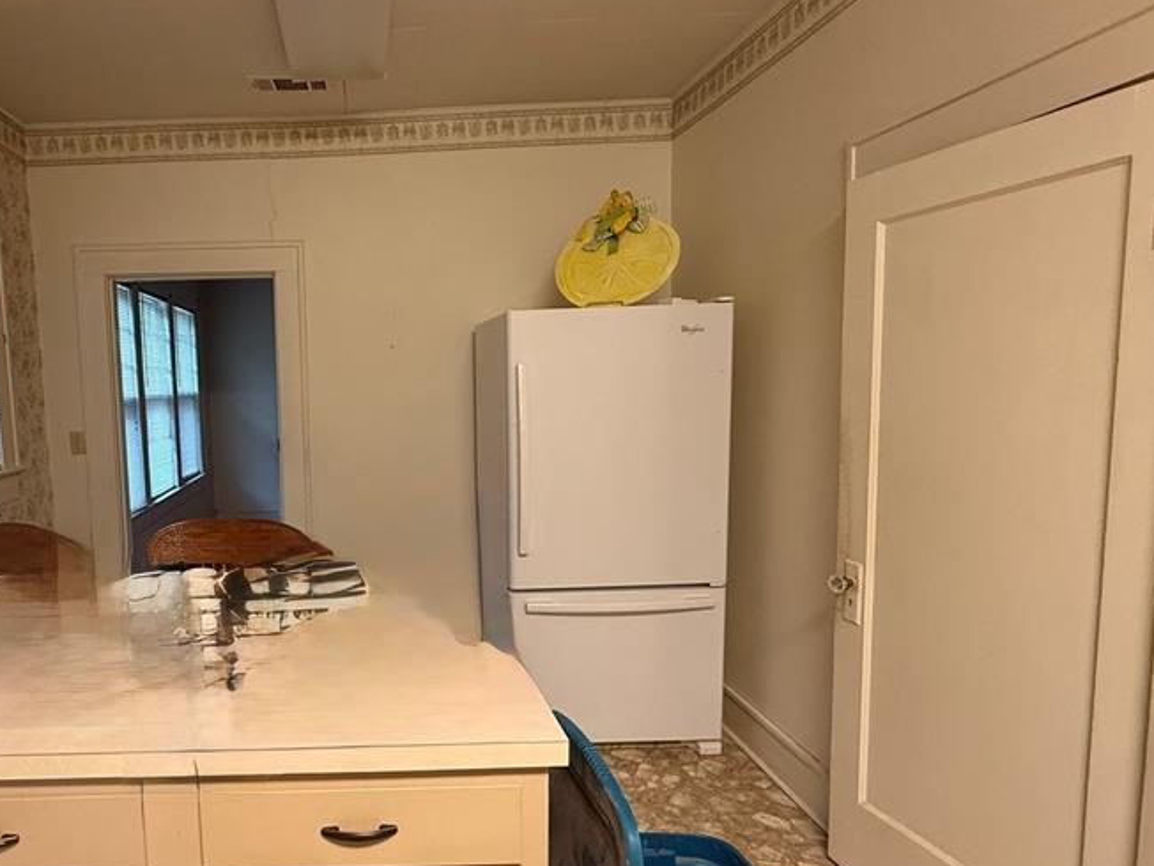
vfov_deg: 61.0
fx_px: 733
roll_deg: +1.2
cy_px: 462
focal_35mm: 22
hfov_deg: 73.3
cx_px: 356
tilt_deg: -5.7
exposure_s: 1/44
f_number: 2.2
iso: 320
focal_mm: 2.22
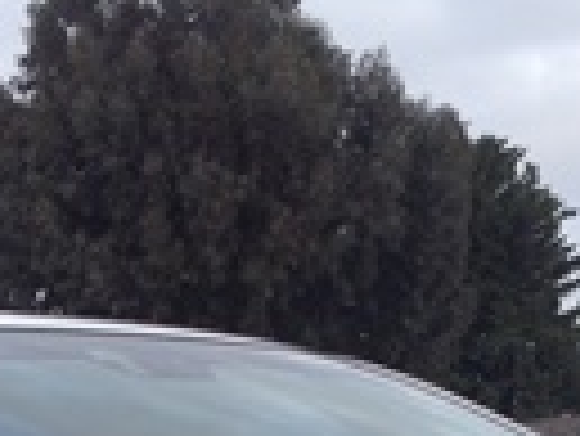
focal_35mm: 173
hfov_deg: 11.4
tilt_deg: -8.5
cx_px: 360
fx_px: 2901
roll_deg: +2.0
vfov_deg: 8.1
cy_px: 953
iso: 50
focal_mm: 4.28
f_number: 2.4
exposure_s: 1/148
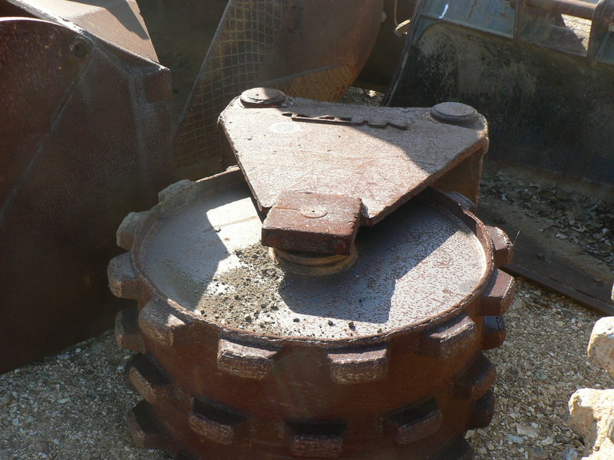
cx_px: 307
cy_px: 230
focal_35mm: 47
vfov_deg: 30.9
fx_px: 834
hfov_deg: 40.4
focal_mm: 7.9
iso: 80
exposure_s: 1/125
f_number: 4
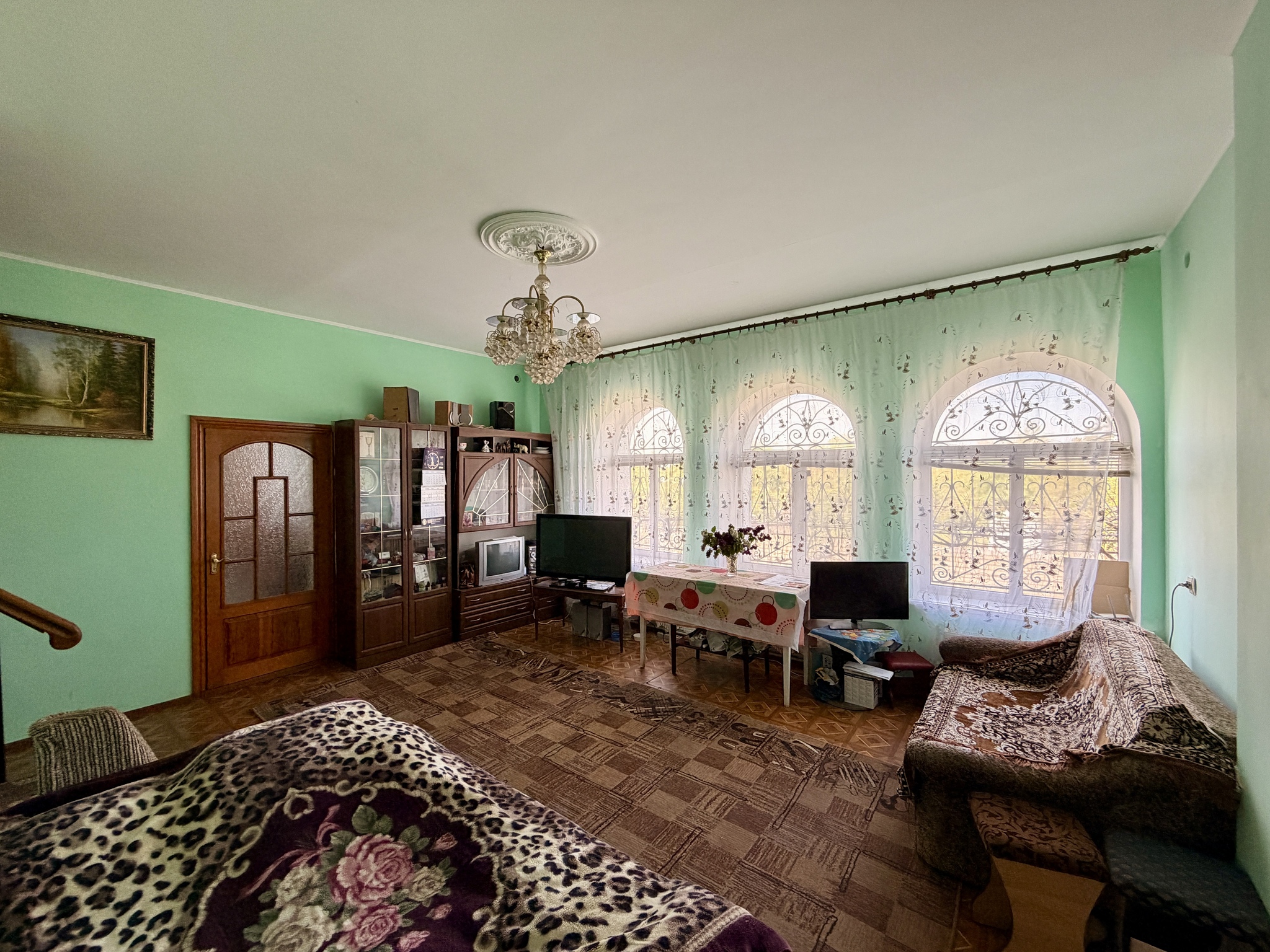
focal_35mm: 14
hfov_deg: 102.1
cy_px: 476
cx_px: 635
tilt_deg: +0.0
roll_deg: -0.1
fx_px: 514
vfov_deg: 85.7
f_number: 2.2
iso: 200
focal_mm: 2.22
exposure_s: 1/121
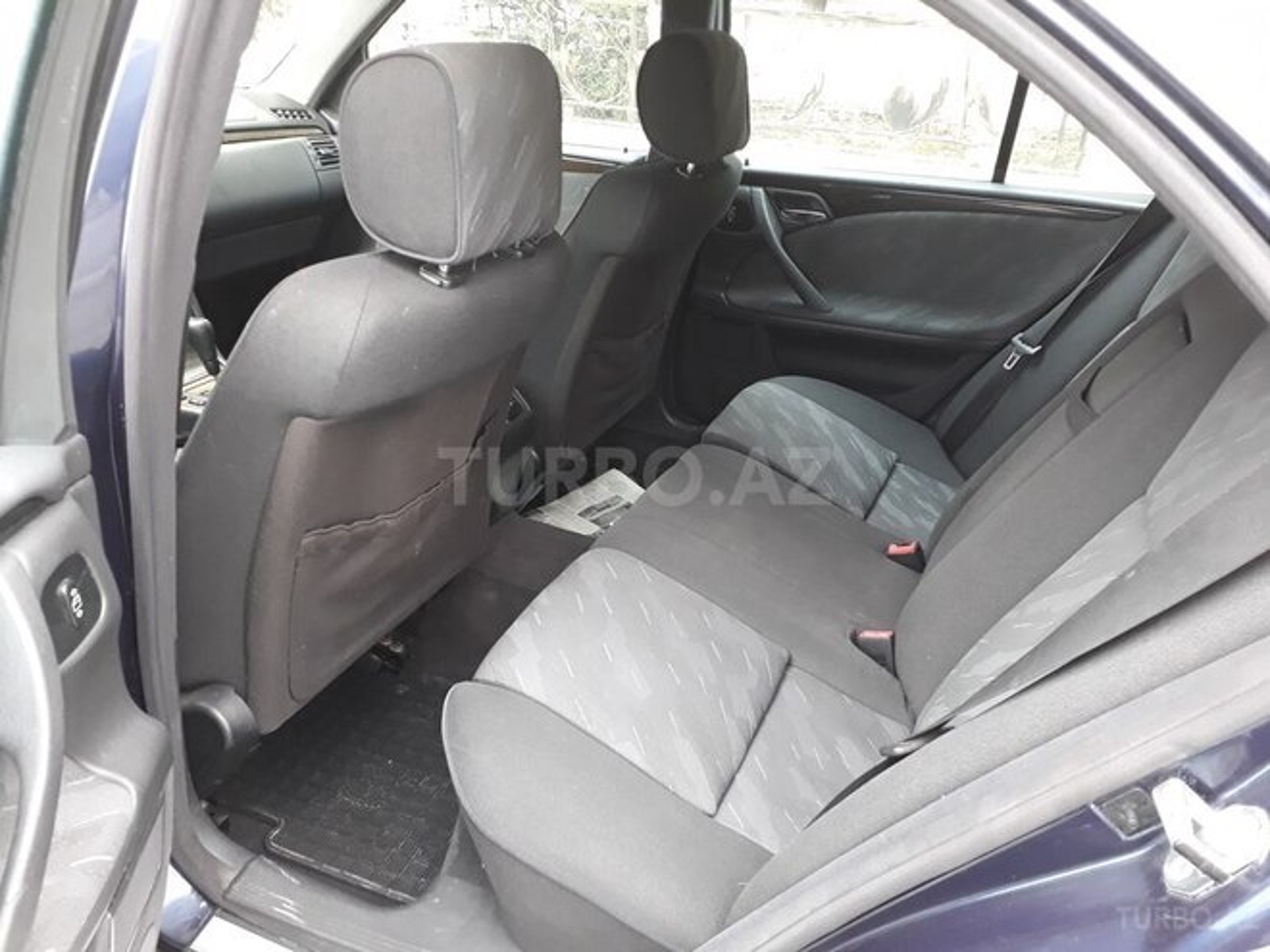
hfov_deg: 65.3
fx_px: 991
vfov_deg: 51.4
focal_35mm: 27
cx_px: 635
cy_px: 476
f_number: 1.9
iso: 160
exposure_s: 1/33
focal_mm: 3.6
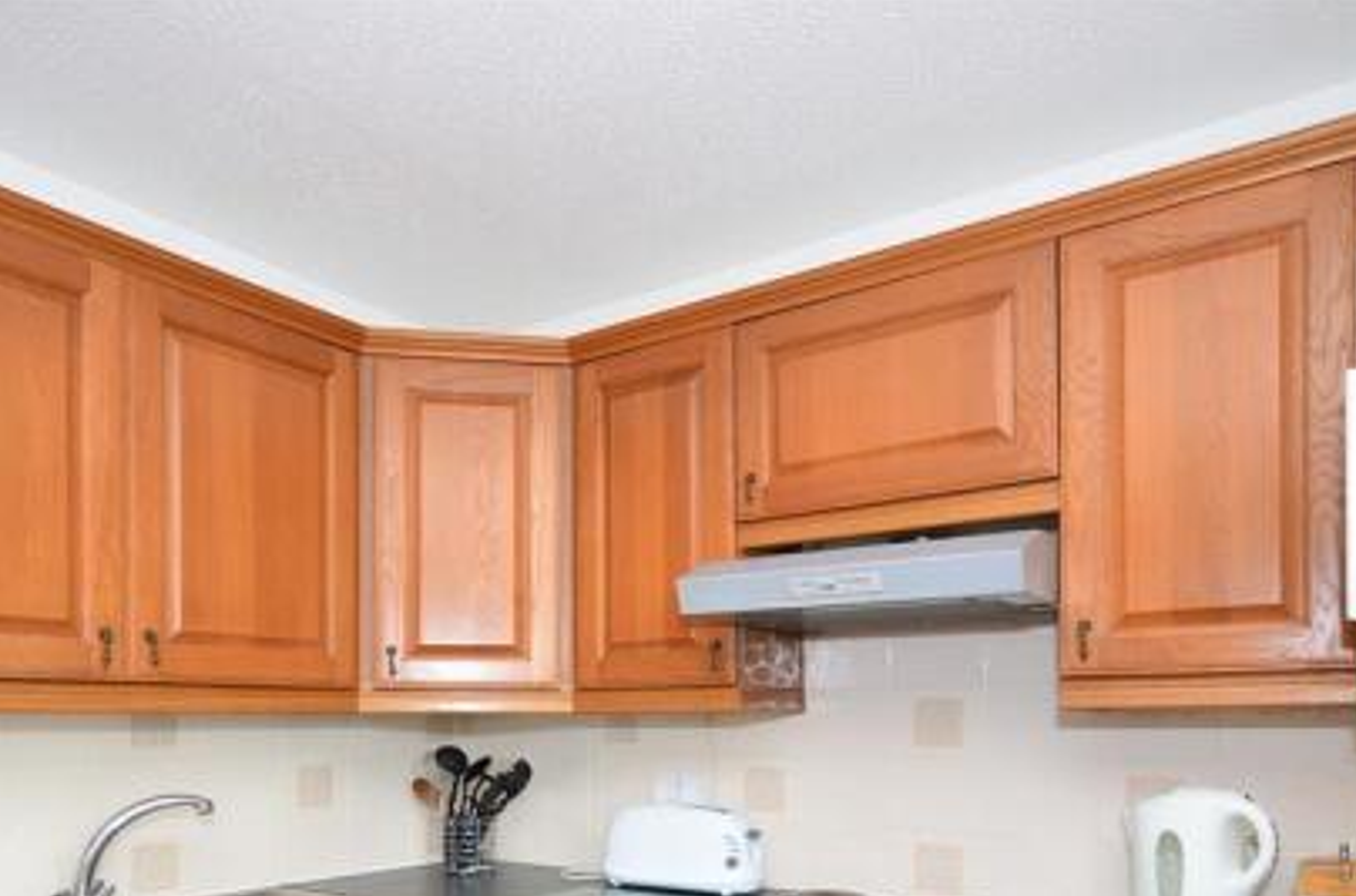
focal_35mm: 27
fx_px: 1007
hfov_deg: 67.7
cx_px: 614
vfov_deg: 45.5
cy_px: 721
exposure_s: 1/60
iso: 200
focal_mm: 11
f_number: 5
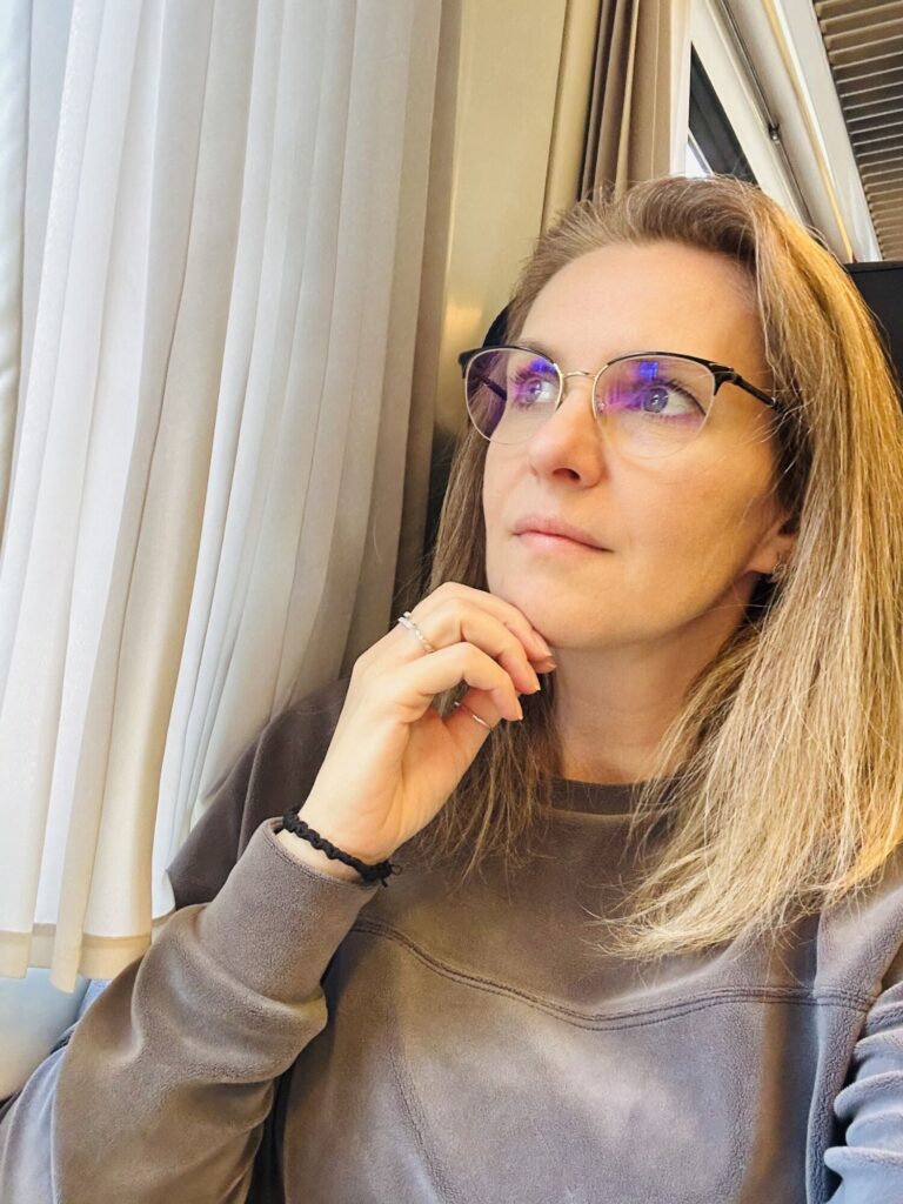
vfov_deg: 60.0
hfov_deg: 46.8
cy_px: 602
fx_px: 1043
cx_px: 452
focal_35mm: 30
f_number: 1.9
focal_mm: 2.69
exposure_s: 1/60
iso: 100
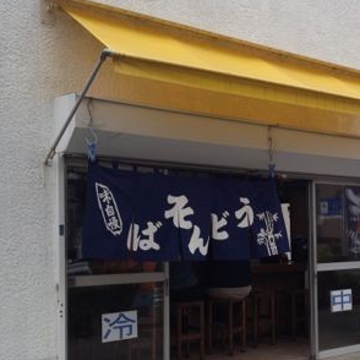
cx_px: 268
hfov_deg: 28.7
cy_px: 229
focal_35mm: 59
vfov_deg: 28.9
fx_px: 694
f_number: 2.4
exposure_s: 1/243
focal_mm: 4.28
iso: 50
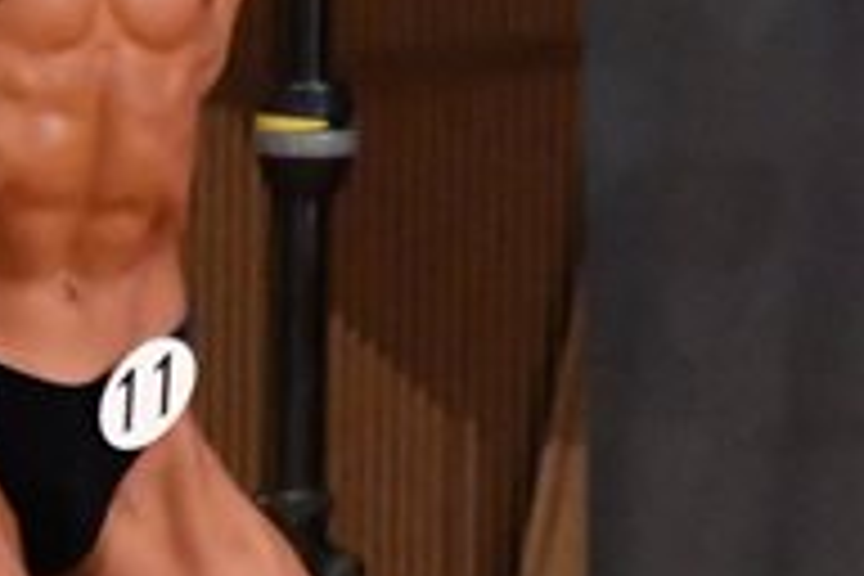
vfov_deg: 1.1
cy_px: 490
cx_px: -376
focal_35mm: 1212
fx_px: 29086
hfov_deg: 1.7
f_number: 5.6
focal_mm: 200
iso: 12800
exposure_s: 1/400
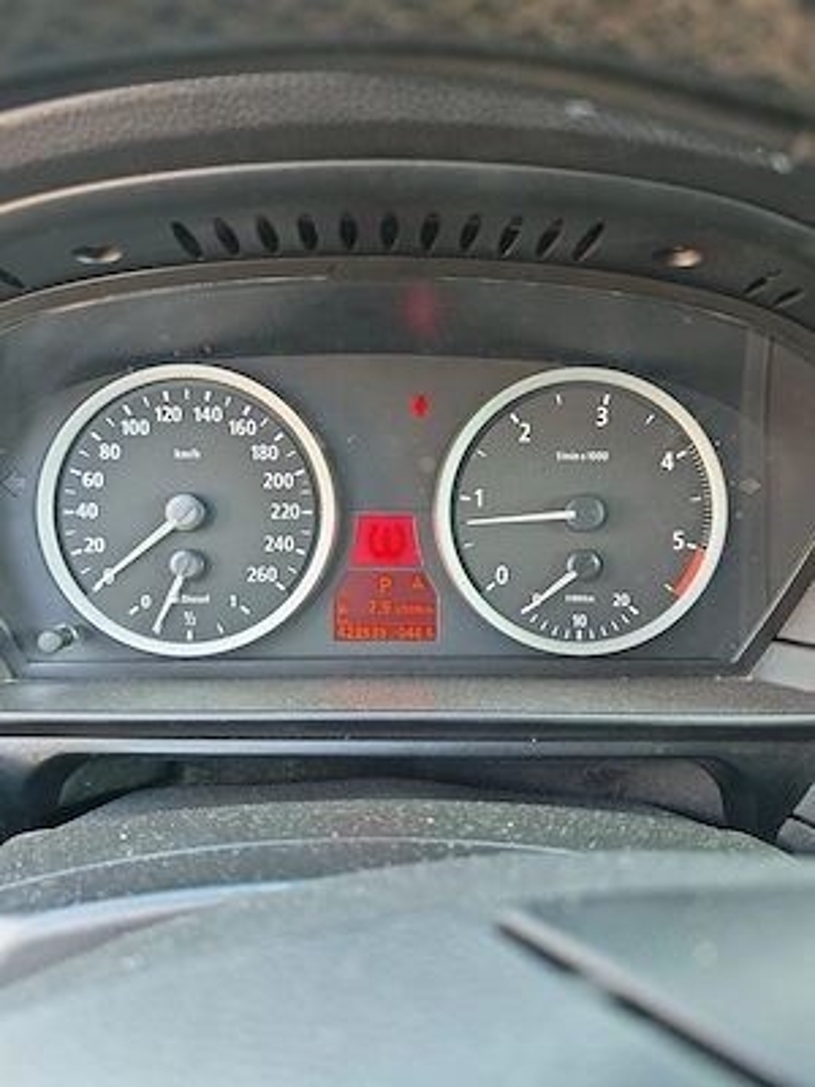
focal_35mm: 26
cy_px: 544
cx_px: 408
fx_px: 816
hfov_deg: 53.1
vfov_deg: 67.3
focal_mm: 5.4
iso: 100
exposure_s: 1/50
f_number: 1.6
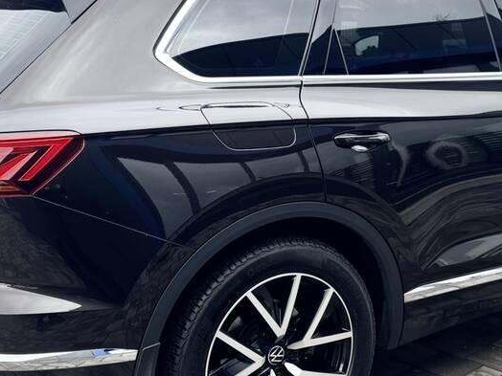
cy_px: 194
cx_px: 312
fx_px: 798
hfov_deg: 34.8
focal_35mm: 55
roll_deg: +2.1
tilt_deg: -13.8
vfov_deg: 26.6
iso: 80
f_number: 1.78
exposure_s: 1/747
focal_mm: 6.76
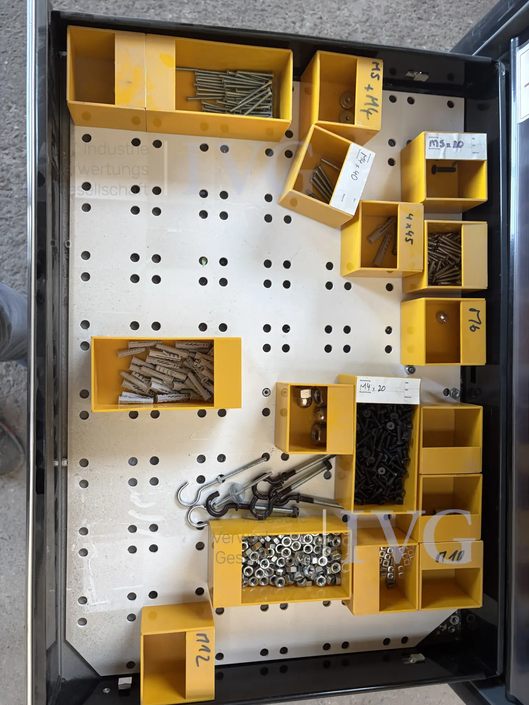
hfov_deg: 53.1
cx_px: 264
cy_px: 352
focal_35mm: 26
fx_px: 530
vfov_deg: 67.3
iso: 125
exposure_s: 1/48
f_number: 1.6
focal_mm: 5.96
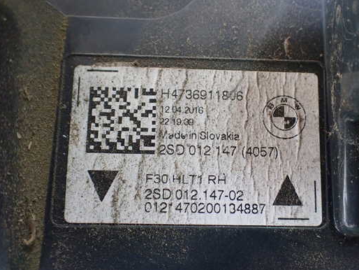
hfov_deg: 52.4
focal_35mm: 35
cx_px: 205
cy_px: 135
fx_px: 363
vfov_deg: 40.7
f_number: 2.3
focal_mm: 5.4
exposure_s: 1/100
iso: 800
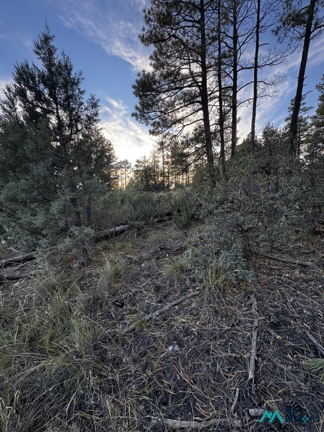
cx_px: 162
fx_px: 175
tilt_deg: -6.5
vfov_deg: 102.1
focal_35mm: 14
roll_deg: -0.2
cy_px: 216
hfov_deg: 85.7
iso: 50
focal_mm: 2.22
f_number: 2.2
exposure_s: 1/99
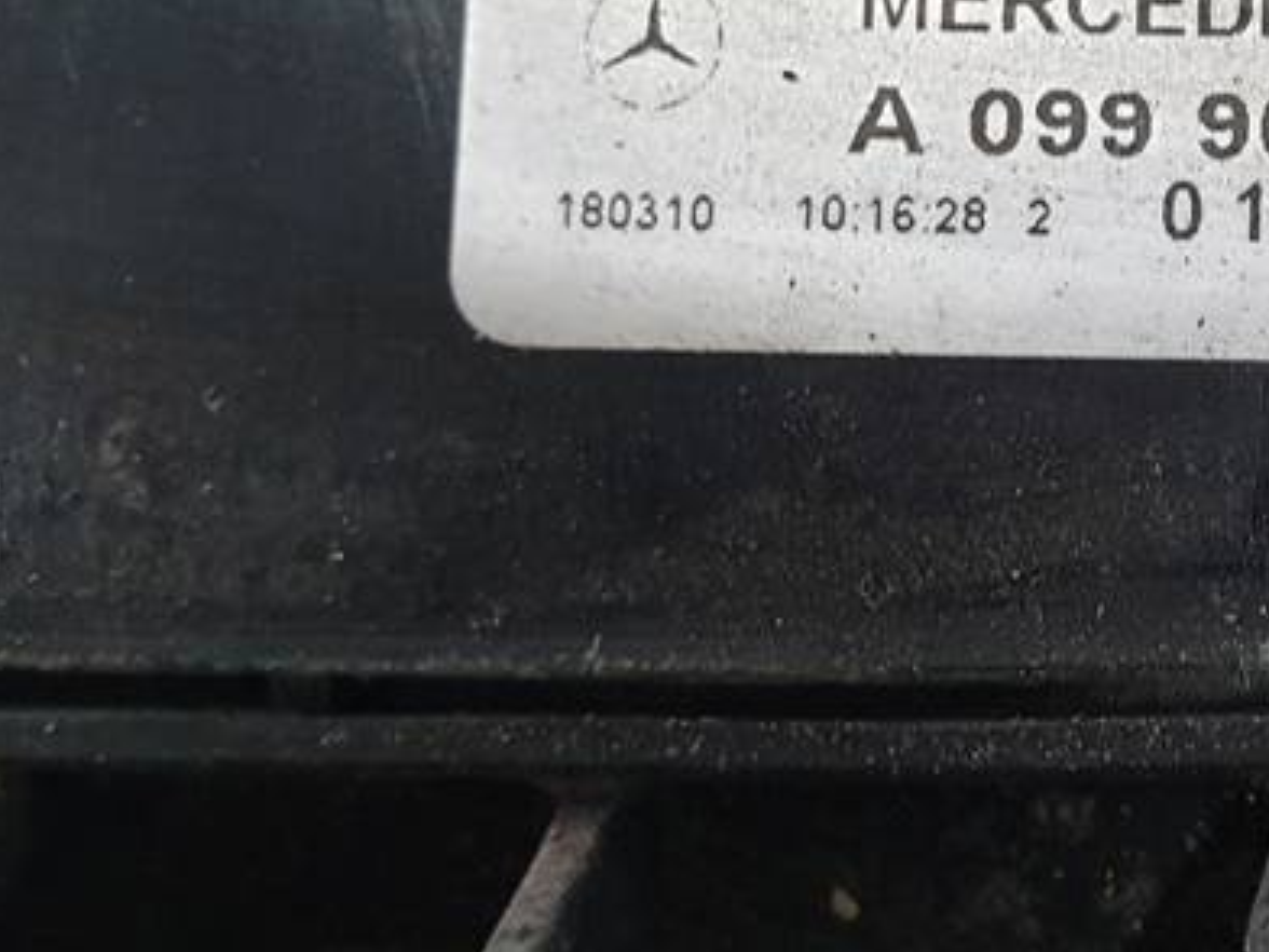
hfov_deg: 26.1
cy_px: 178
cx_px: 1431
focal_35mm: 68
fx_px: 2493
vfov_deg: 21.3
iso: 320
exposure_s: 1/100
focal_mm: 4.3
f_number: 2.4
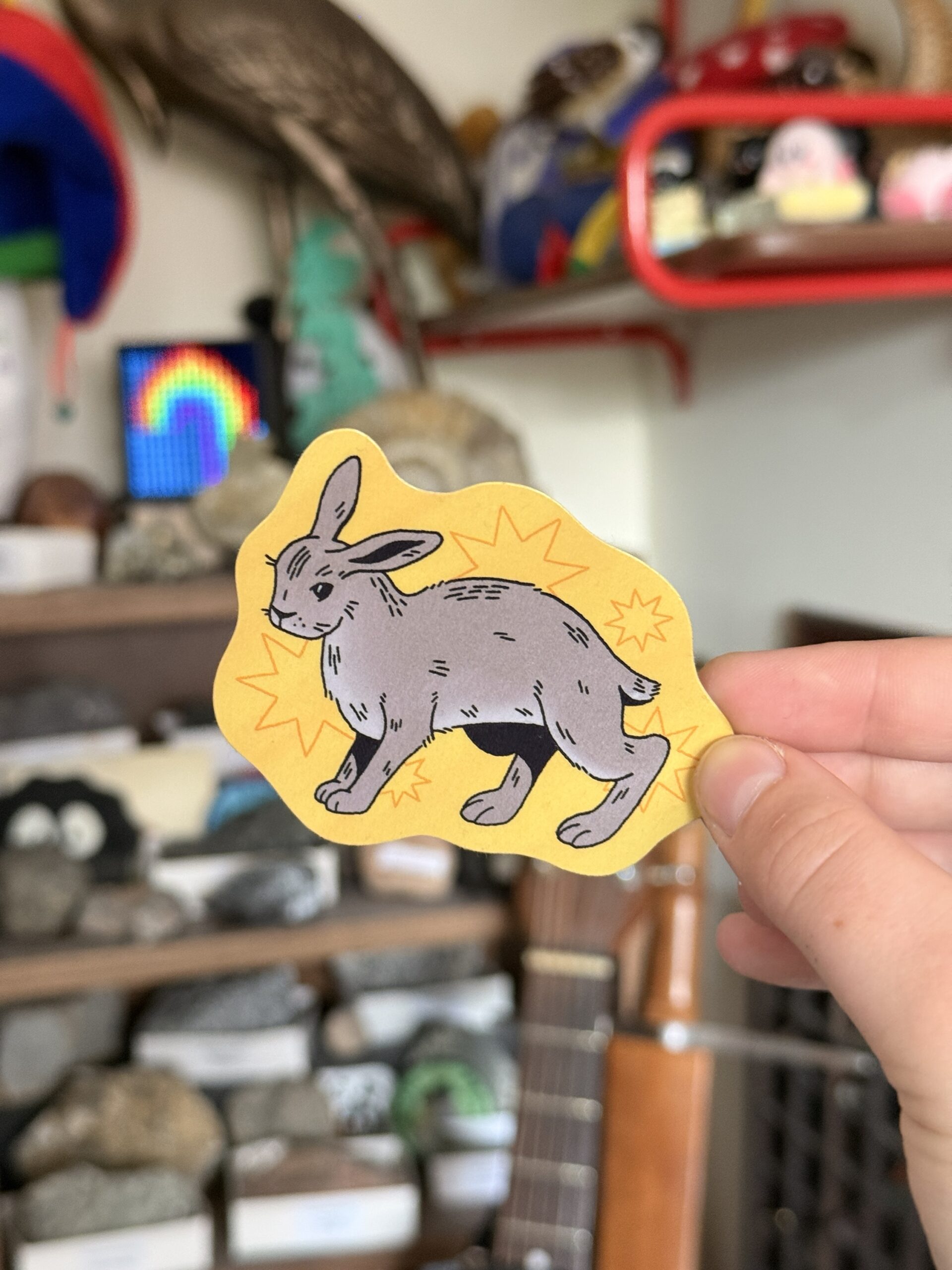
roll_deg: +1.6
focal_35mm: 48
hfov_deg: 30.3
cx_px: 476
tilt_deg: -6.5
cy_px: 635
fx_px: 1760
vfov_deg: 39.7
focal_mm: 6.76
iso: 250
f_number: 1.78
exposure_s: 1/46
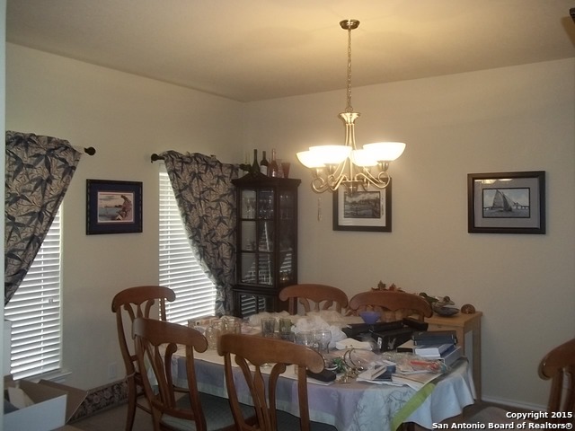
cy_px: 216
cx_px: 288
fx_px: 532
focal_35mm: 32
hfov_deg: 56.8
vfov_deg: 44.2
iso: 160
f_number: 2.9
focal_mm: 5.7
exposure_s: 1/30
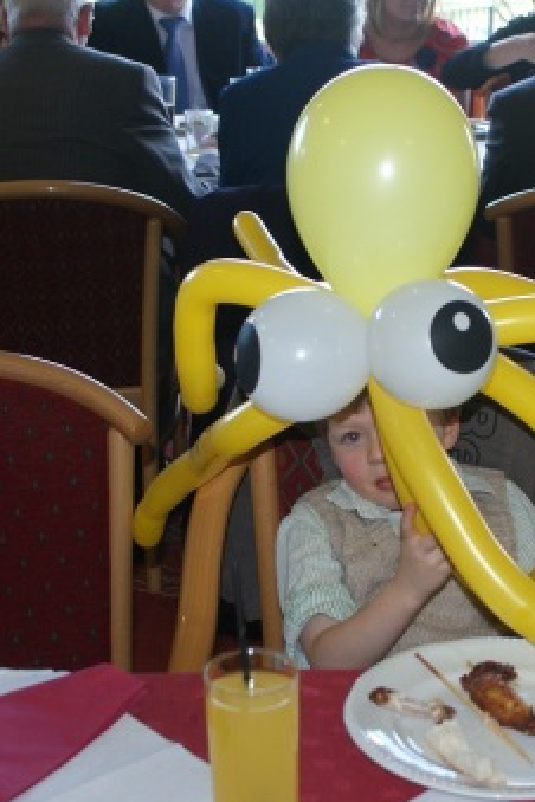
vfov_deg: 29.7
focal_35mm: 68
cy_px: 403
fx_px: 1516
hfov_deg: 19.9
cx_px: 398
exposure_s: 1/60
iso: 400
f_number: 5
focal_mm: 30
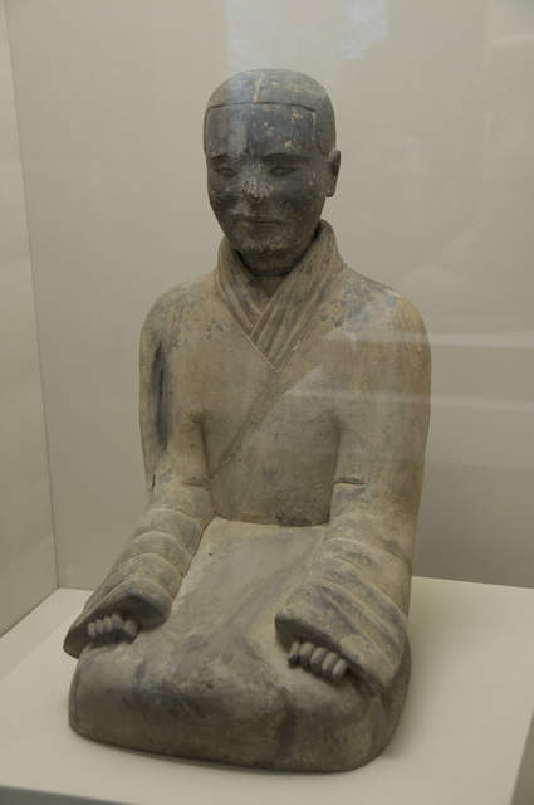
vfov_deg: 35.1
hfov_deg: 23.7
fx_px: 1272
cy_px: 402
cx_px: 267
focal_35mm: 57
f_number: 4.2
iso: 720
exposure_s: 1/30
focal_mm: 38
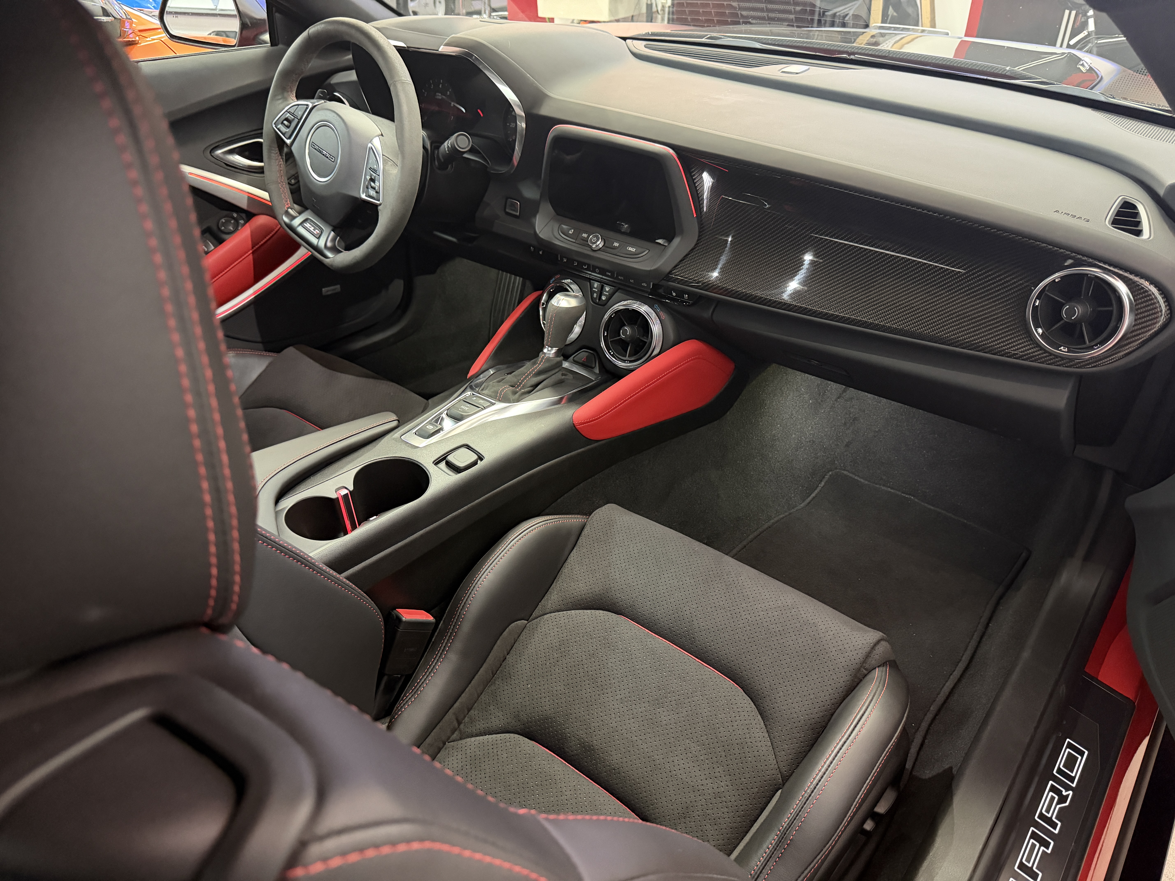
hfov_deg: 71.6
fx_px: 815
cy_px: 440
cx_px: 588
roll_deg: +0.6
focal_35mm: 24
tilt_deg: -33.6
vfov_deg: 56.8
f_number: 1.78
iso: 800
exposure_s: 1/30
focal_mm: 6.76
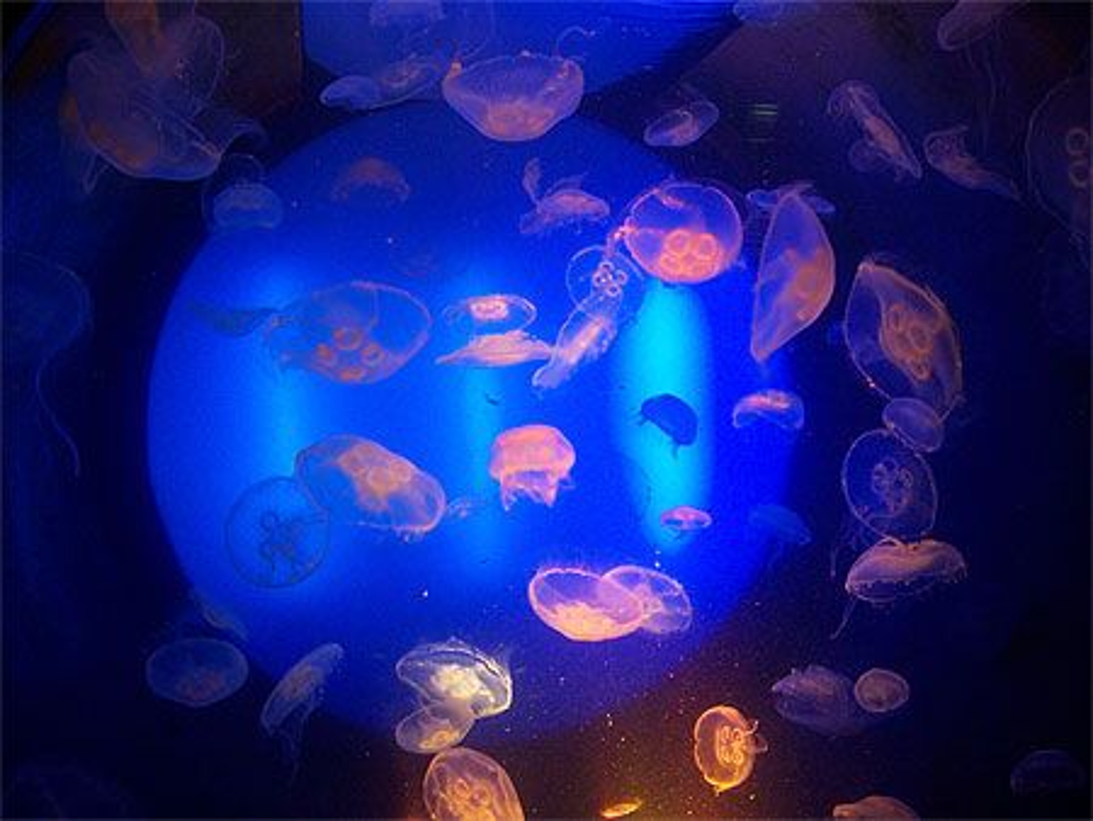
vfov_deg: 41.8
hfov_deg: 53.9
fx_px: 1074
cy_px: 410
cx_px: 546
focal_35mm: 34
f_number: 2.7
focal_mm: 5.6
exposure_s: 1/10
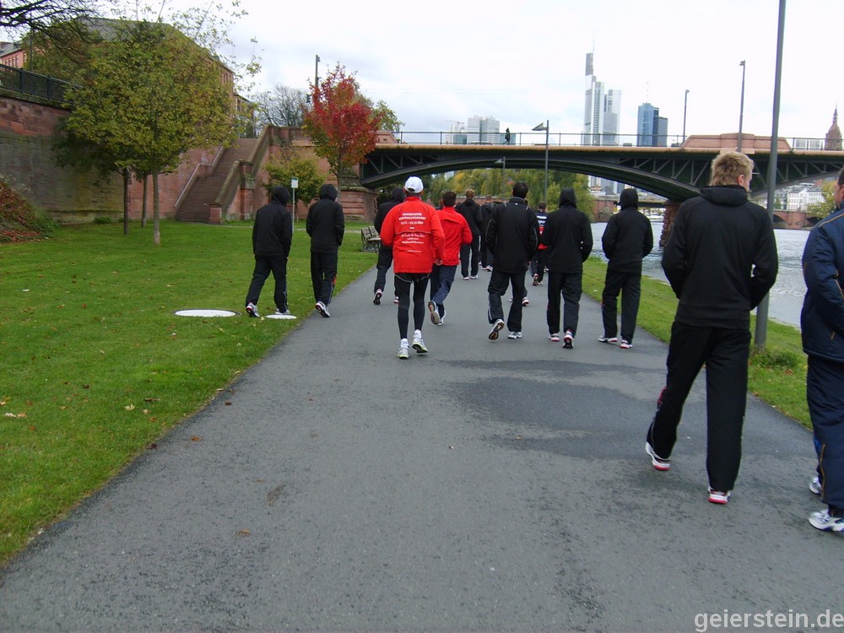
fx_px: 853
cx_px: 422
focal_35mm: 35
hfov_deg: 52.6
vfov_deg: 40.7
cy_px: 316
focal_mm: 5.8
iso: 100
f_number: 2.8
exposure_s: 1/350
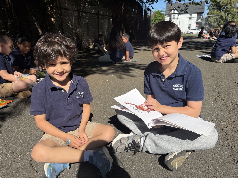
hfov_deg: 71.6
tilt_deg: -18.5
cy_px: 89
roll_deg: +1.0
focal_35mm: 24
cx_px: 119
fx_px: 165
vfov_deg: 56.8
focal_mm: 6.76
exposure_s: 1/5319
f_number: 1.78
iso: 100
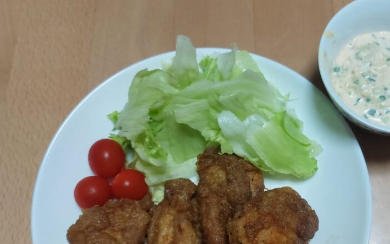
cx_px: 249
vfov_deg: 33.7
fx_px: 393
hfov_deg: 52.1
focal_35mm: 37
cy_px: 183
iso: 250
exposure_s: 1/120
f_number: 1.8
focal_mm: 5.23
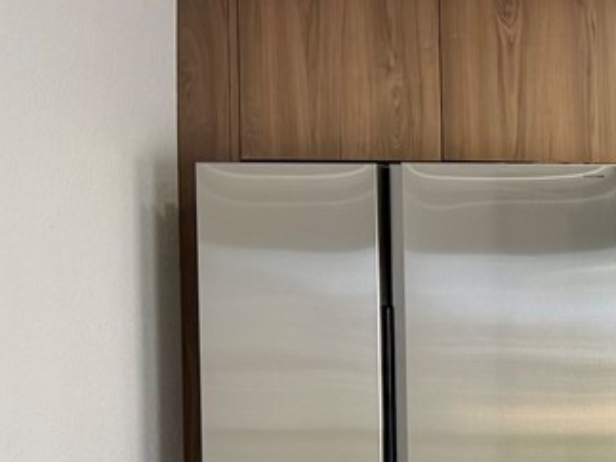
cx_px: 1139
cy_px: 460
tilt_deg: -3.6
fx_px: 2117
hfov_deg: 14.4
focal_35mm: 119
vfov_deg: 12.3
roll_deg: -0.1
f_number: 1.78
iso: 80
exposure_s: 1/157
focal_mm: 6.76
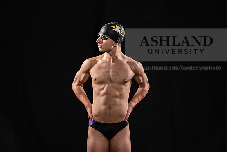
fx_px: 769
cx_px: 114
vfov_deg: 11.2
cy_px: 76
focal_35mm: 122
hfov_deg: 16.8
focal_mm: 122
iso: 400
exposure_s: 1/200
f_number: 6.3
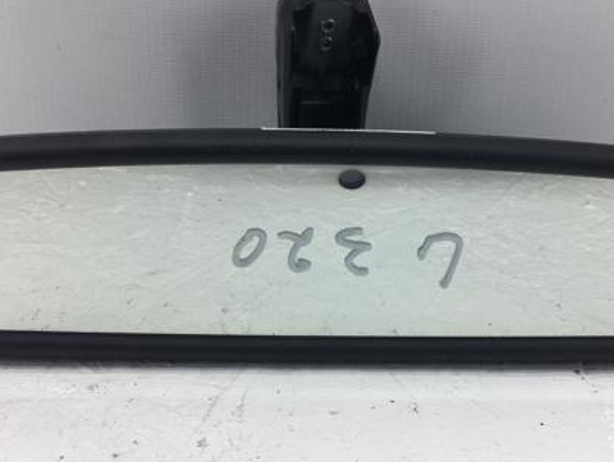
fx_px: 817
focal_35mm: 46
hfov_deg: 41.1
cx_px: 346
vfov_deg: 31.6
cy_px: 226
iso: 25
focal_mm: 4.15
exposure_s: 1/247
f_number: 2.2
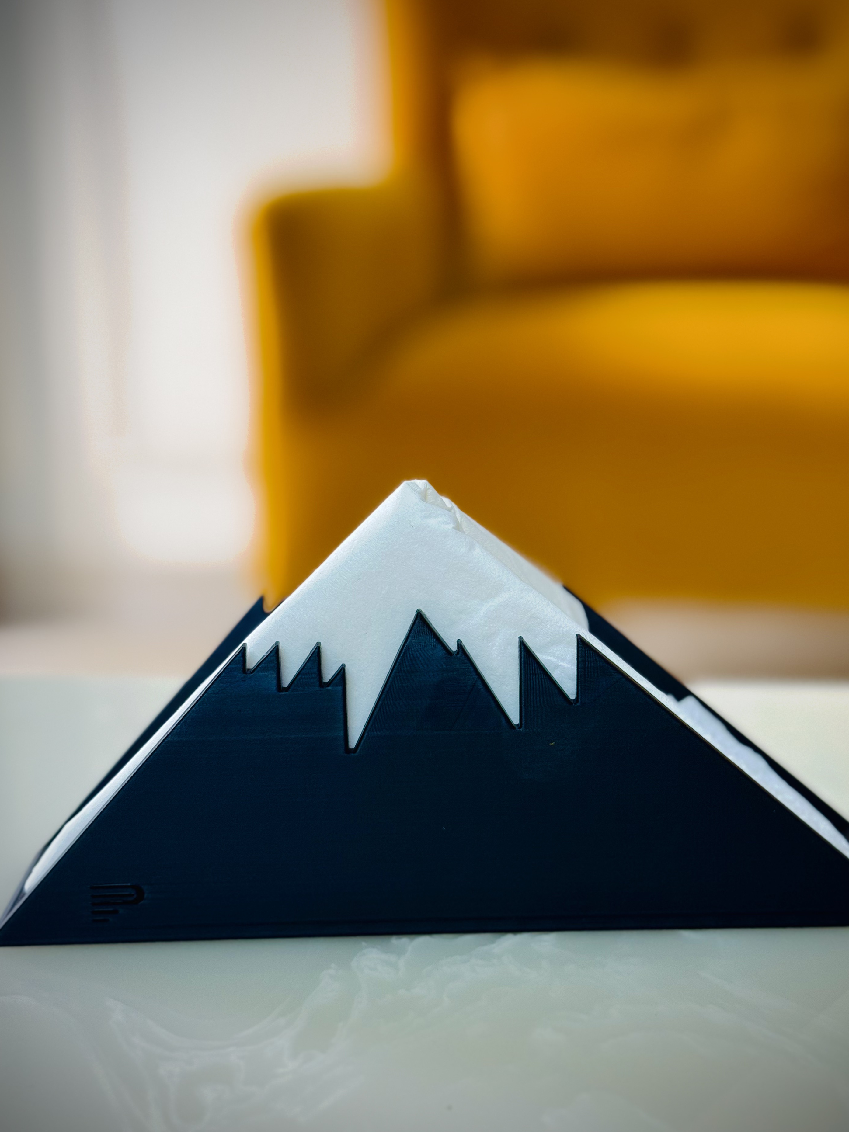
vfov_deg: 36.8
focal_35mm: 52
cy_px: 561
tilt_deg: -13.1
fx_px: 1701
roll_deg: +1.7
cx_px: 447
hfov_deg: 28.0
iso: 160
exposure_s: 1/50
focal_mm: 6.76
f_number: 1.78
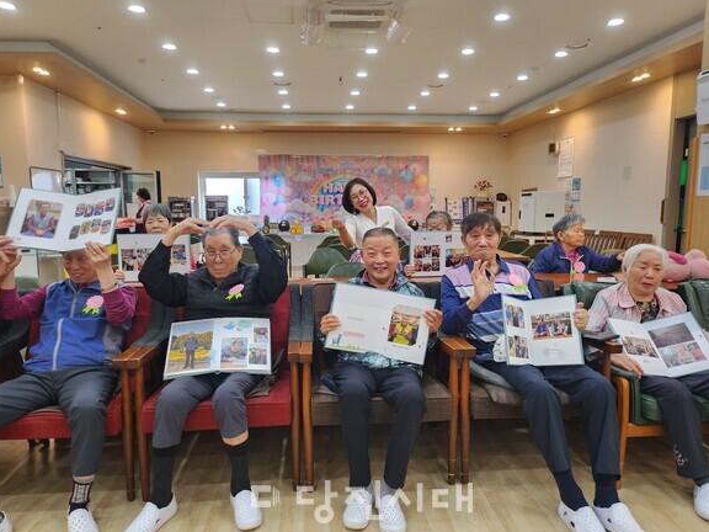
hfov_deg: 69.4
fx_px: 512
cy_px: 265
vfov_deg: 54.9
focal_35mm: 25
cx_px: 343
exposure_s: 1/120
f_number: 1.8
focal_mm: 5
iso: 160
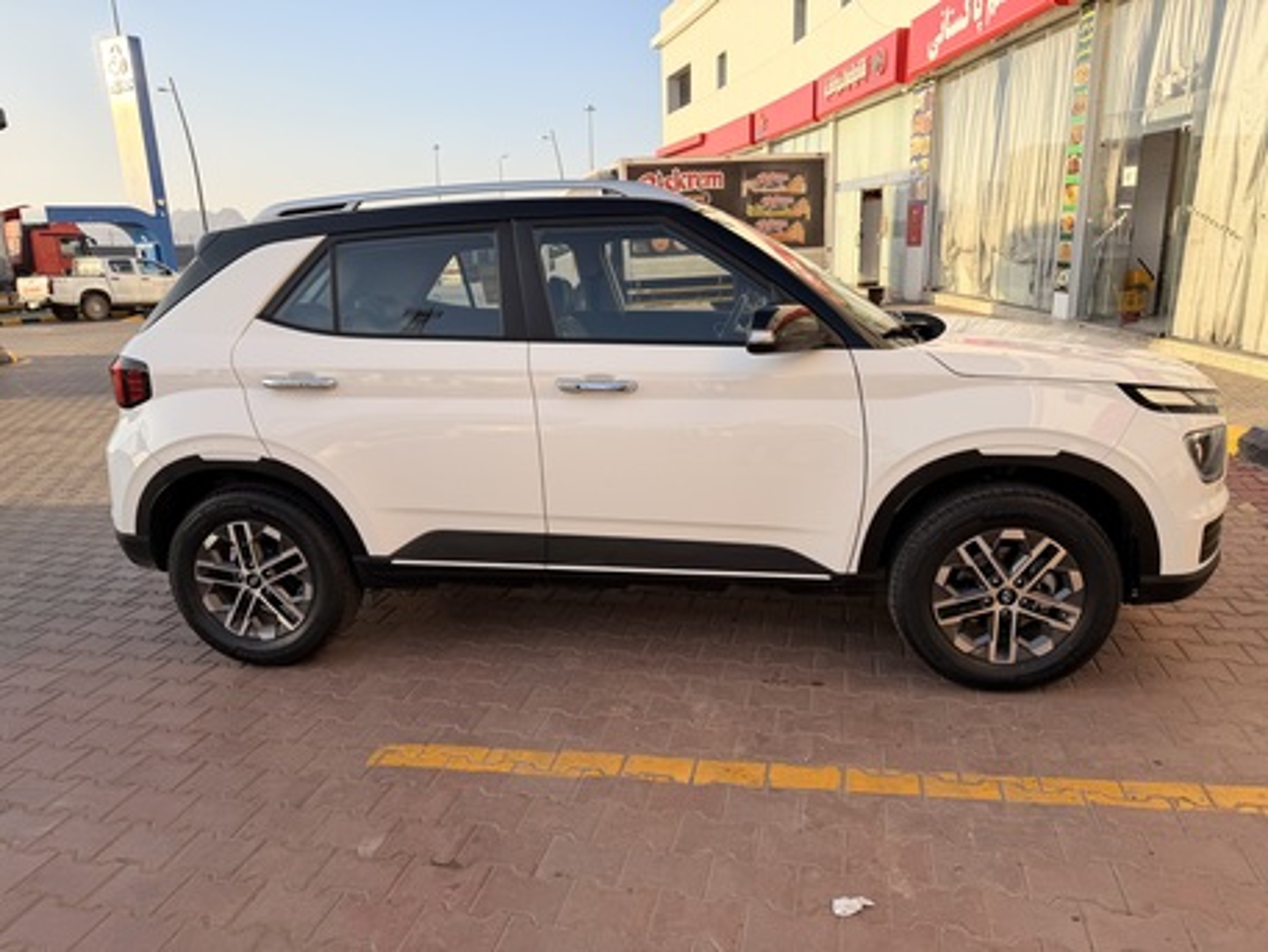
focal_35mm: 24
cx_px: 634
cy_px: 476
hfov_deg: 71.6
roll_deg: +2.1
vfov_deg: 56.8
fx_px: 879
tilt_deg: -15.2
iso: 80
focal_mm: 6.76
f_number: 1.78
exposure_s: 1/1493
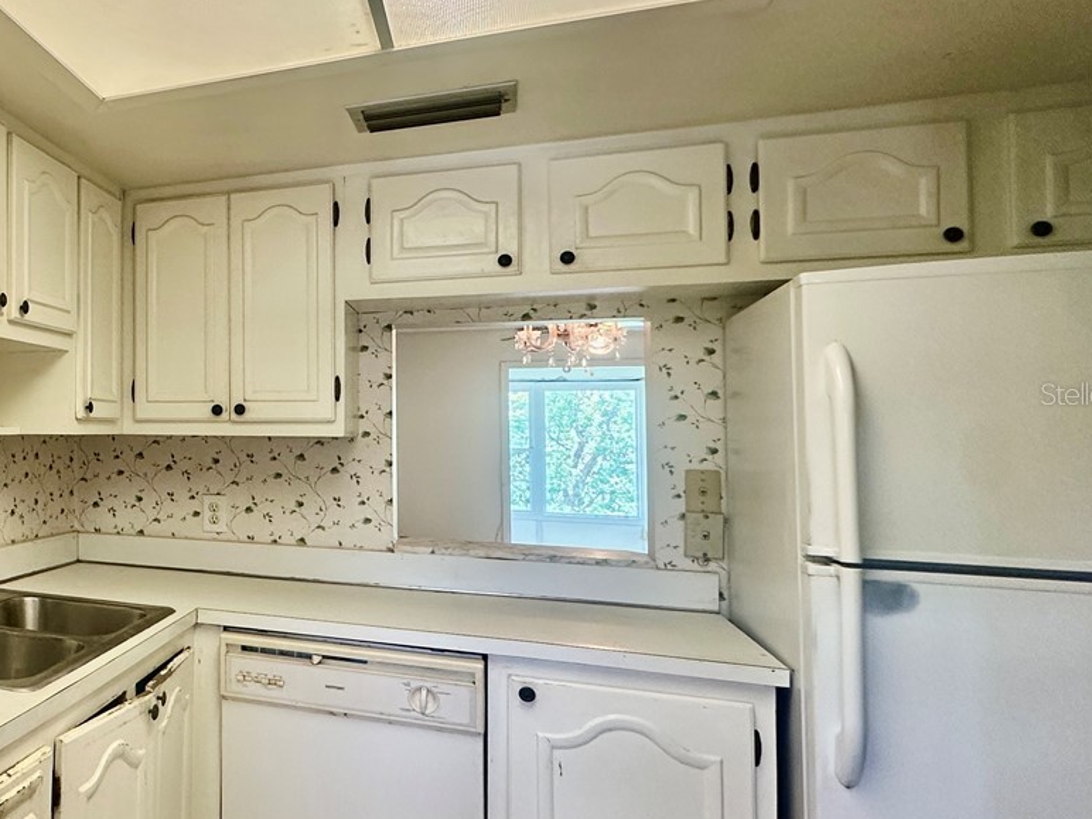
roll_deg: -1.3
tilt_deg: +2.1
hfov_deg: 51.6
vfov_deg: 48.2
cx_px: 42
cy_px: 393
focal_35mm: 29
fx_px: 915
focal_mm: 2.22
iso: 160
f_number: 2.2
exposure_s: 1/111
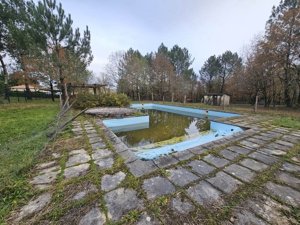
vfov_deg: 89.9
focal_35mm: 13
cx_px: 150
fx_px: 113
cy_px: 112
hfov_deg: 106.2
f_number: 2.2
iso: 100
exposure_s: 1/207
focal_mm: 2.2
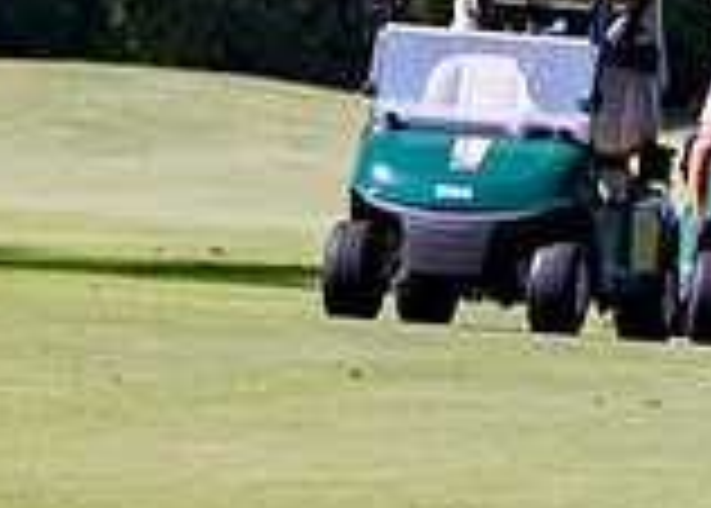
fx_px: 30363
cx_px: 958
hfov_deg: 1.3
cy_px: 80
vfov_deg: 1.0
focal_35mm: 1503
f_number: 4
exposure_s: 1/1000
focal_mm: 200
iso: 100
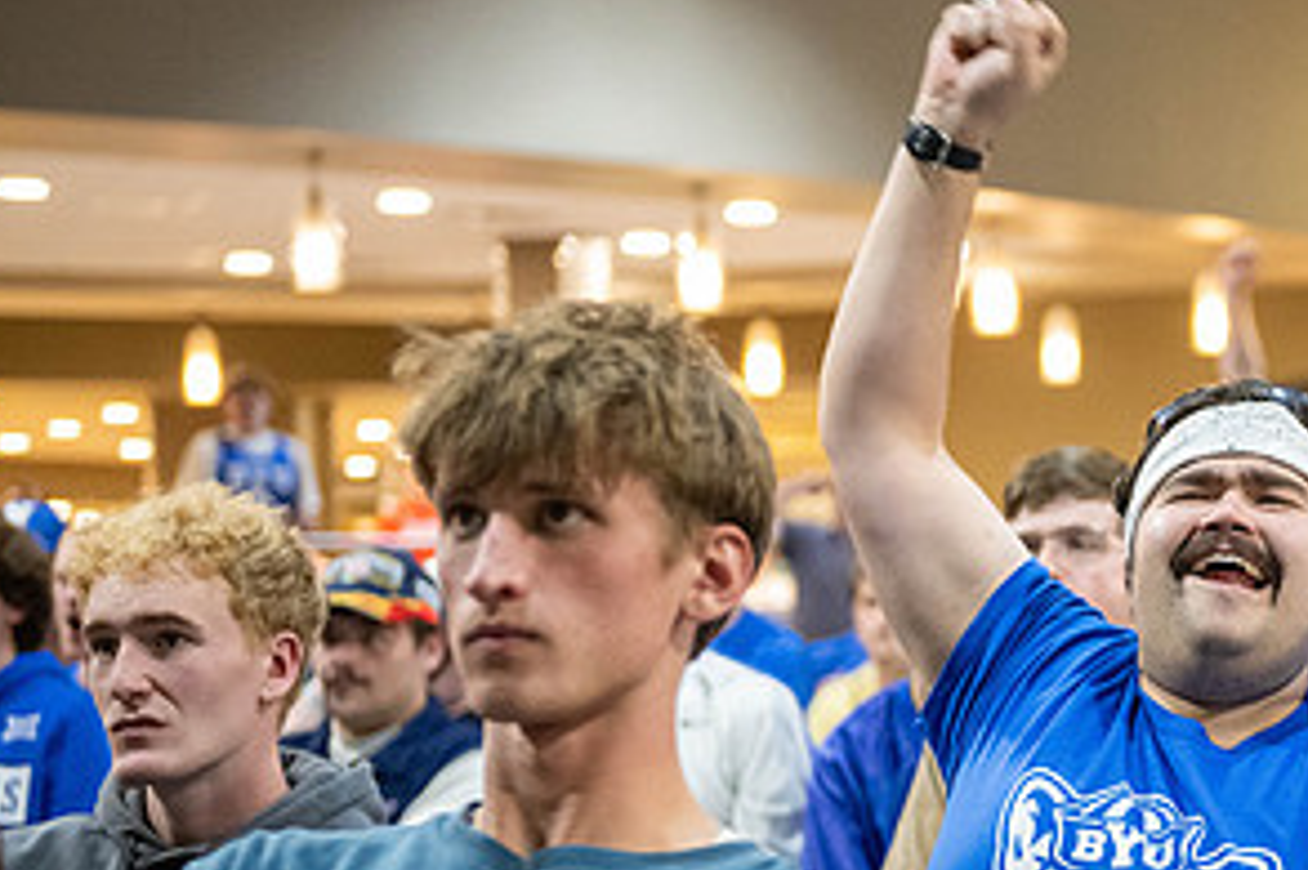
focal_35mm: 111
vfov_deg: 12.3
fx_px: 4031
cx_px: 1263
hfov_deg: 18.0
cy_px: 596
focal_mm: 56
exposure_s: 1/250
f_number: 2.8
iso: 6400
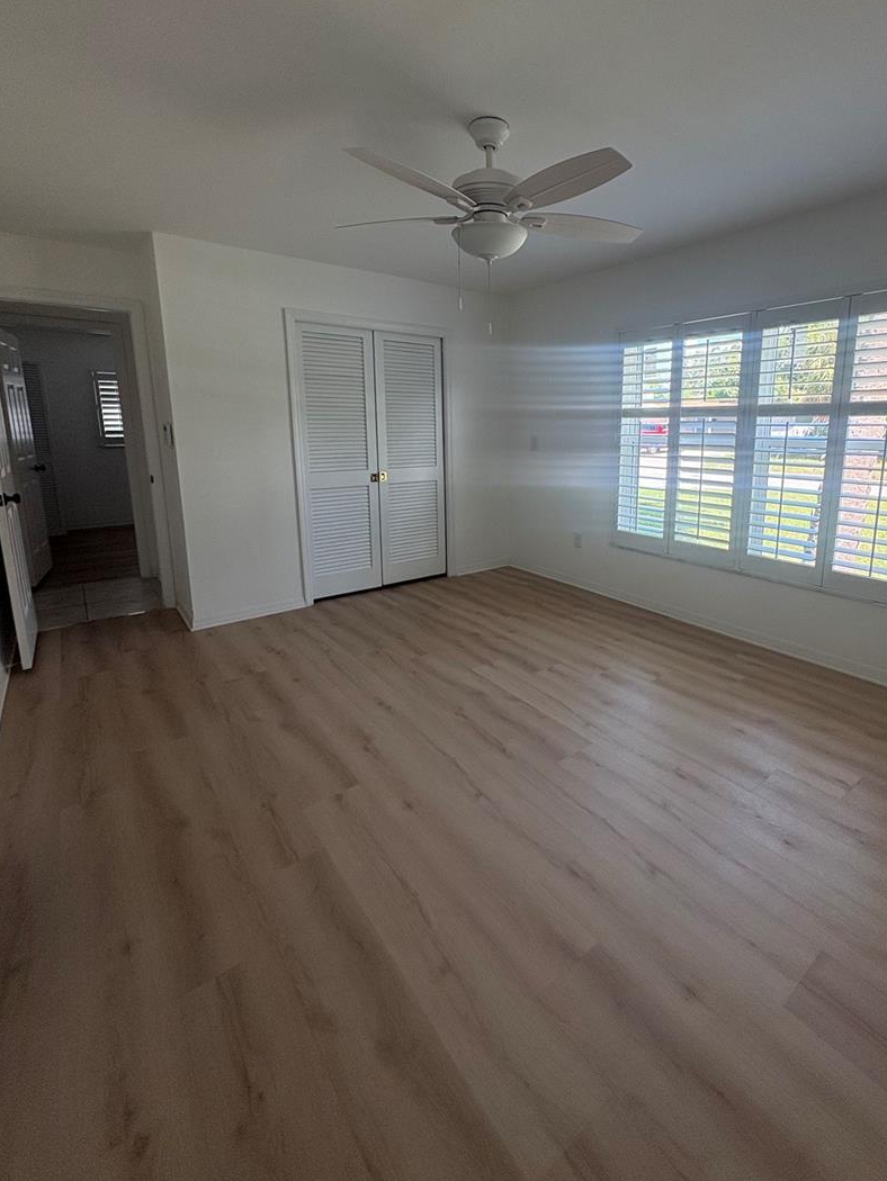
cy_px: 520
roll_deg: -0.6
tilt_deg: -8.8
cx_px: 503
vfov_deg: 94.0
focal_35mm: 16
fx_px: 546
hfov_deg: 77.7
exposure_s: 1/99
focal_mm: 2.22
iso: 125
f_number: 2.2
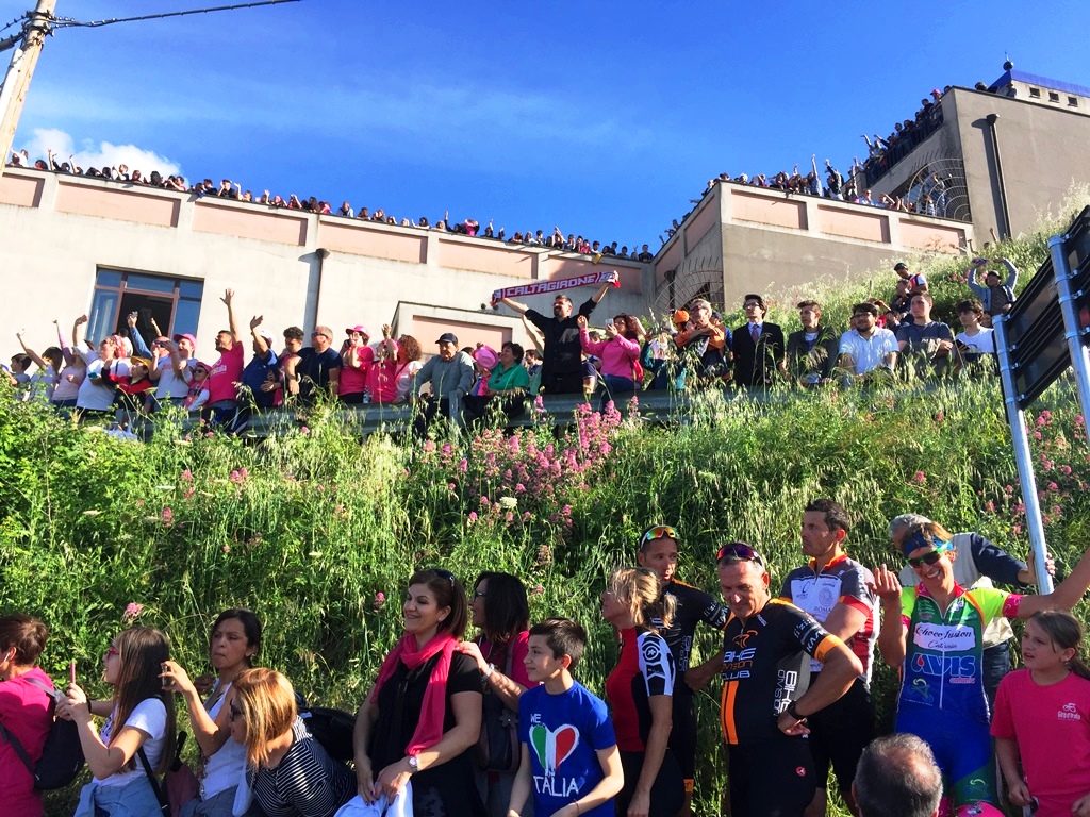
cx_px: 545
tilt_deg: +17.8
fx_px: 913
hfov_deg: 61.7
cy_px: 408
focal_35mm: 29
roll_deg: -2.5
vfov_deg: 48.2
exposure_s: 1/898
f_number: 2.2
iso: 32
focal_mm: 4.15
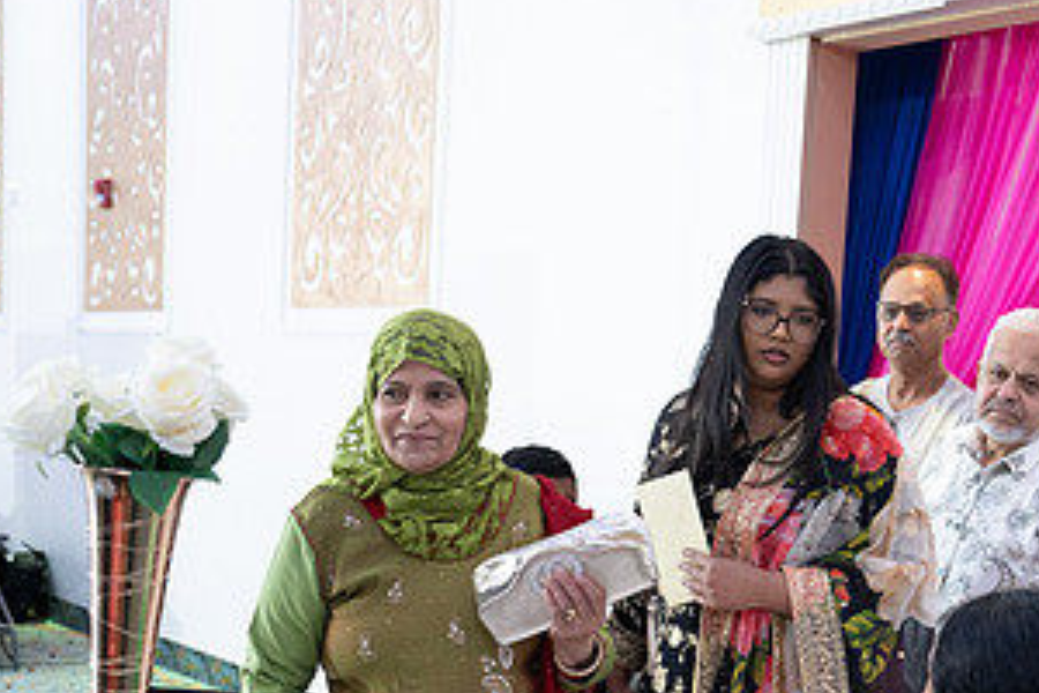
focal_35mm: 58
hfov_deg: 33.6
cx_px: 817
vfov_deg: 22.7
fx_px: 1674
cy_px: 646
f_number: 2.8
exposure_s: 1/125
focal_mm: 30
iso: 1600
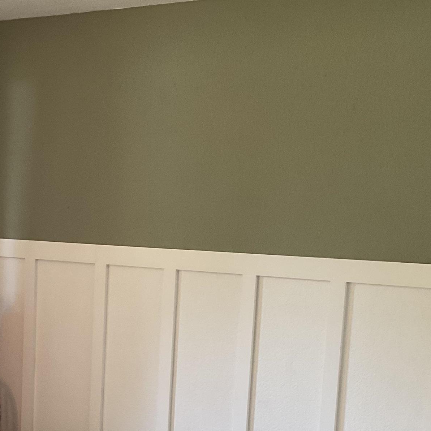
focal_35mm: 66
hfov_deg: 26.0
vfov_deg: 25.5
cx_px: 154
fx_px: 930
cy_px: 358
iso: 50
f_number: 1.8
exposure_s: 1/60
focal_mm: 3
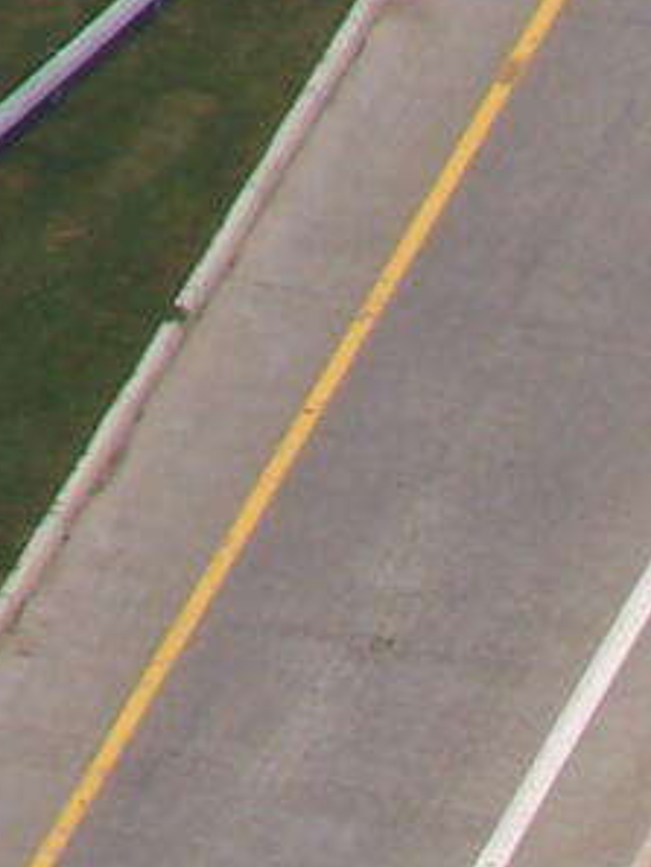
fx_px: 43700
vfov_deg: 1.1
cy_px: 1601
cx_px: 1261
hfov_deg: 0.9
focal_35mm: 1744
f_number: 5
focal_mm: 63
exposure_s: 1/640
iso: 80
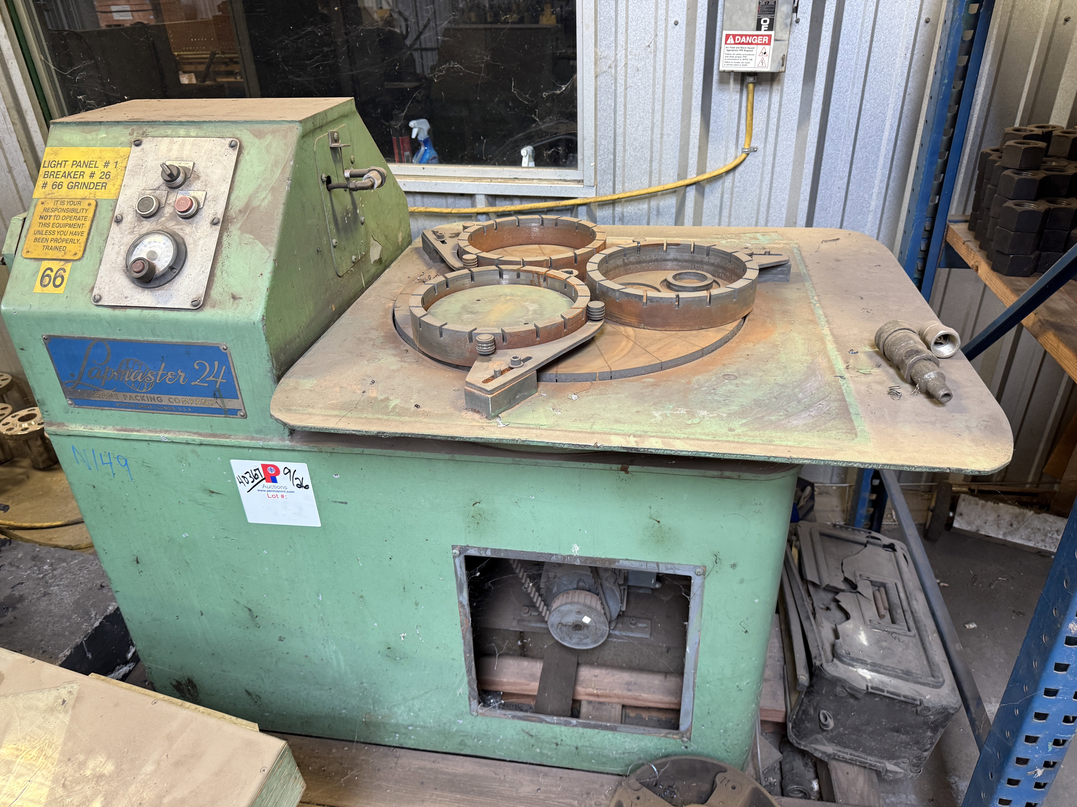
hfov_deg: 71.6
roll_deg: +2.0
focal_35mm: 24
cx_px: 538
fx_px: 747
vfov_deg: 56.8
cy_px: 404
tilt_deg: -29.9
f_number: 1.78
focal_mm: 6.76
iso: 200
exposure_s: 1/60
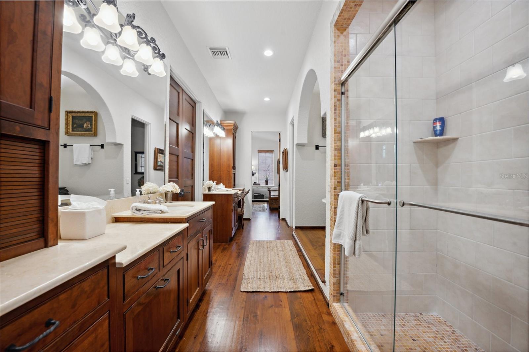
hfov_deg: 104.3
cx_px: 264
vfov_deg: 81.2
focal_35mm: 14
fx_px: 206
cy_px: 176
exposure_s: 1/10
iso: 400
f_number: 8
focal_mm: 14
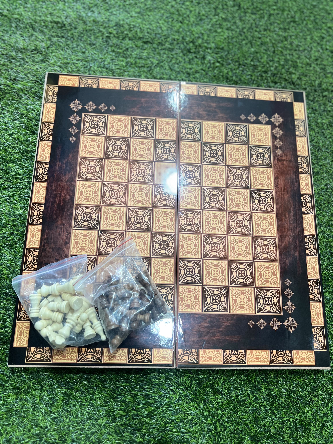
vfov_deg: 67.3
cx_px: 166
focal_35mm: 26
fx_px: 333
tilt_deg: -74.7
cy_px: 222
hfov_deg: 53.1
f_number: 1.5
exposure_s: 1/50
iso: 160
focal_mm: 5.7
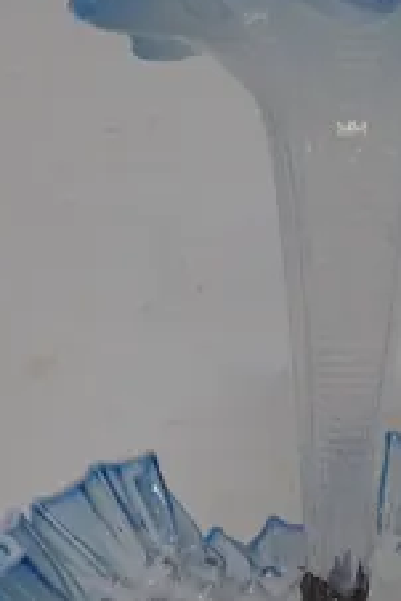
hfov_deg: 19.6
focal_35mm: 69
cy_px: 556
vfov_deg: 28.0
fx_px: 1151
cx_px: 311
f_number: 2
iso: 100
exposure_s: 1/100
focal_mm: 4.5
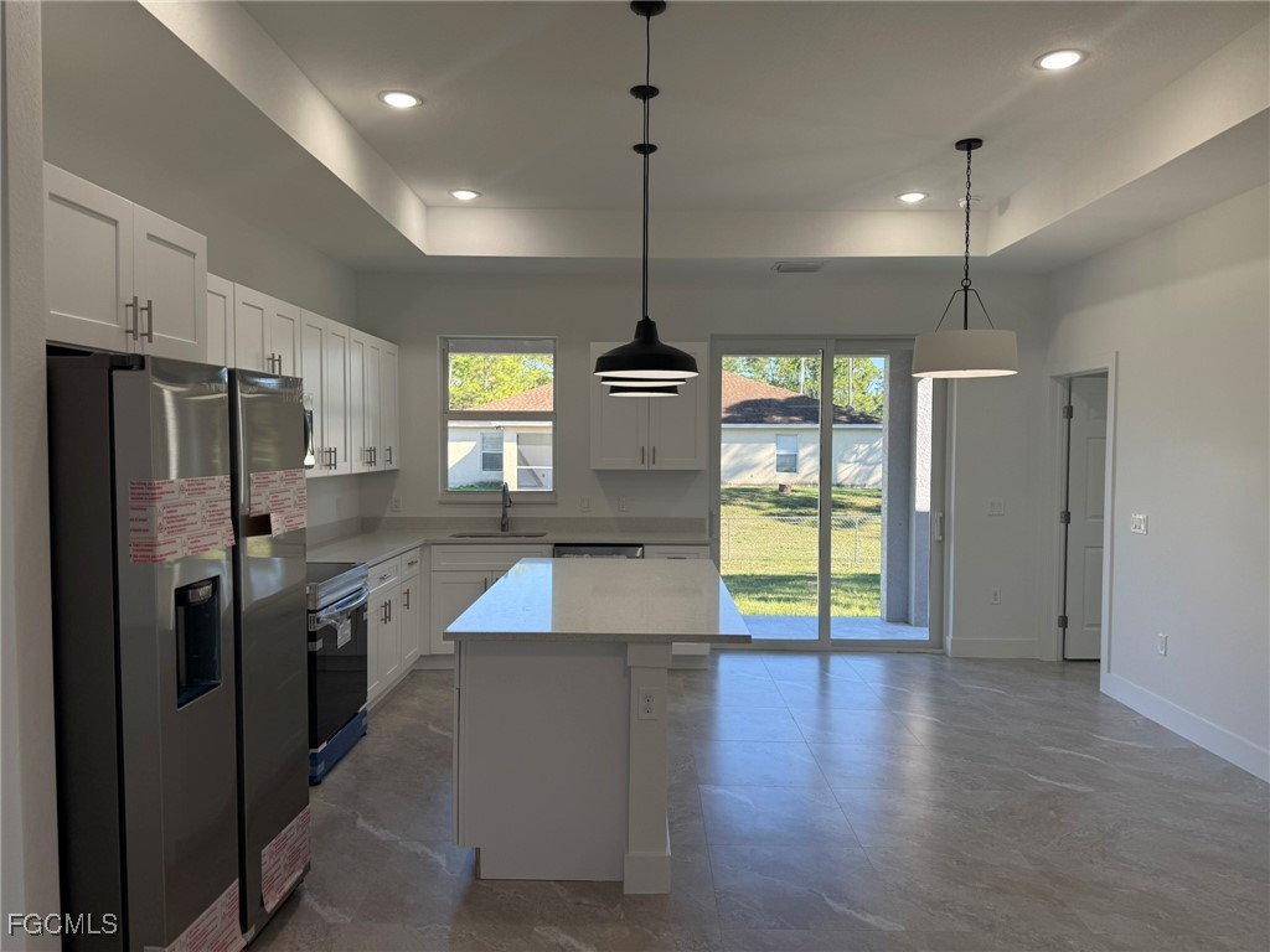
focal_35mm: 24
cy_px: 476
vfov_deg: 56.8
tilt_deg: -1.9
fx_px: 881
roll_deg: +0.0
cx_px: 635
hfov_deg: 71.6
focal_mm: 6.76
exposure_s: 1/266
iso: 80
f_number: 1.78
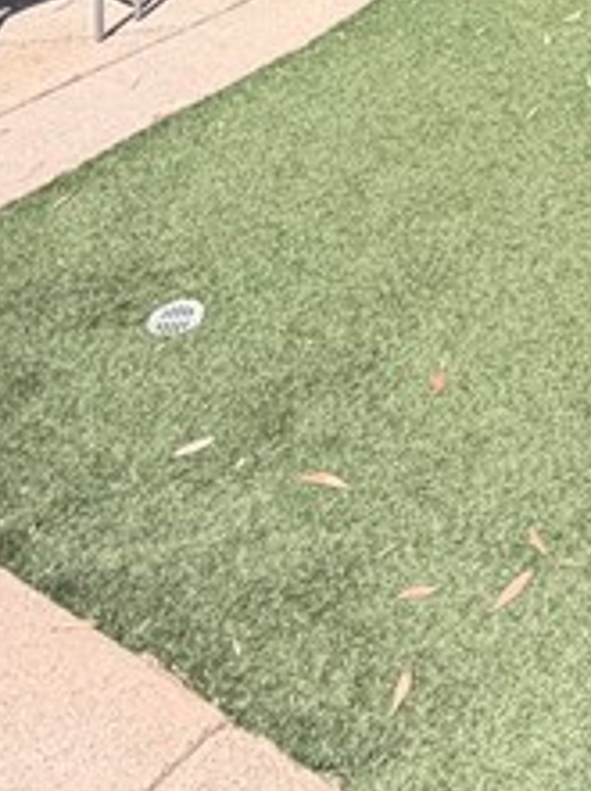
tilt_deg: -1.8
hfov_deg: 20.4
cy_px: -569
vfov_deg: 21.5
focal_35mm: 65
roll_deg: +0.5
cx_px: 788
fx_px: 1484
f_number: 2.2
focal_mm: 2.22
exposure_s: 1/770
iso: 40
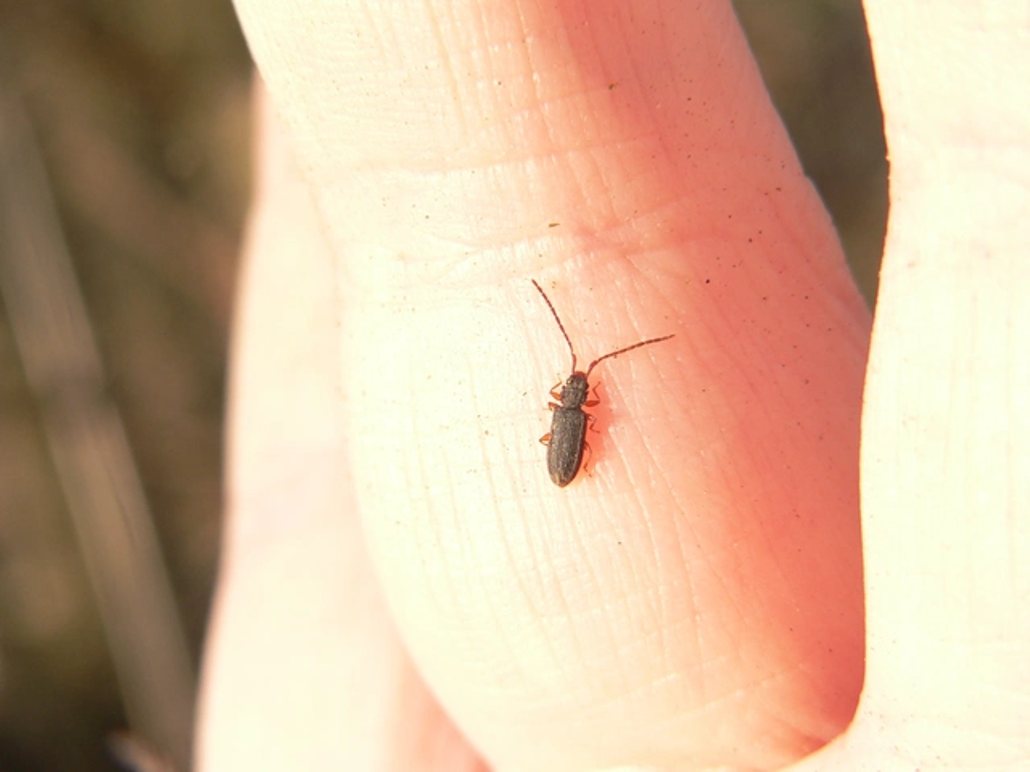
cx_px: 515
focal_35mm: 91
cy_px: 386
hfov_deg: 21.5
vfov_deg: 16.2
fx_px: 2708
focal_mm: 15.1
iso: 100
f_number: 4.6
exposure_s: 1/160
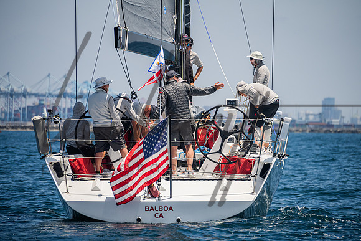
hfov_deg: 5.1
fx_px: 4048
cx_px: 180
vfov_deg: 3.4
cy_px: 120
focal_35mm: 404
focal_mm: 400
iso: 320
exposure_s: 1/1600
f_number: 8
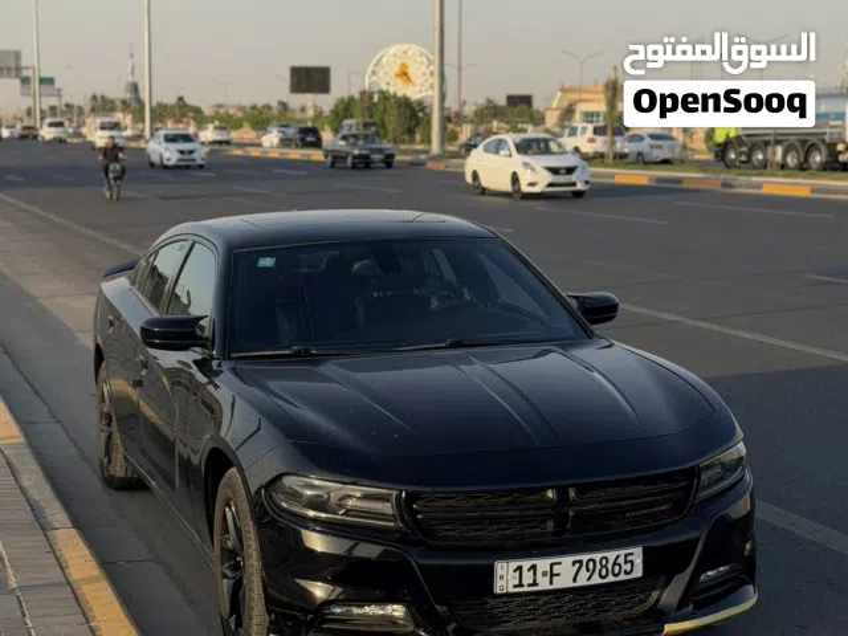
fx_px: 1176
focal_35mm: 48
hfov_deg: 39.7
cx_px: 424
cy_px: 318
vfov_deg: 30.3
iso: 80
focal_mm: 6.76
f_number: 1.78
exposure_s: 1/810
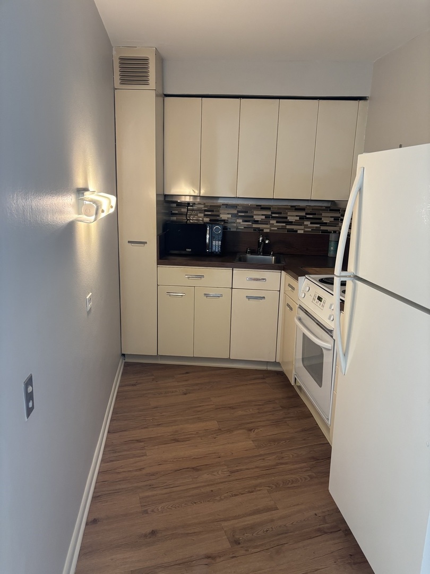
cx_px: 215
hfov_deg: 53.1
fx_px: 431
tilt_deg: -12.6
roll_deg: -2.3
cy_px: 287
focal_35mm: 26
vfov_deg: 67.3
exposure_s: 1/60
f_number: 1.6
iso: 200
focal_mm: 5.96
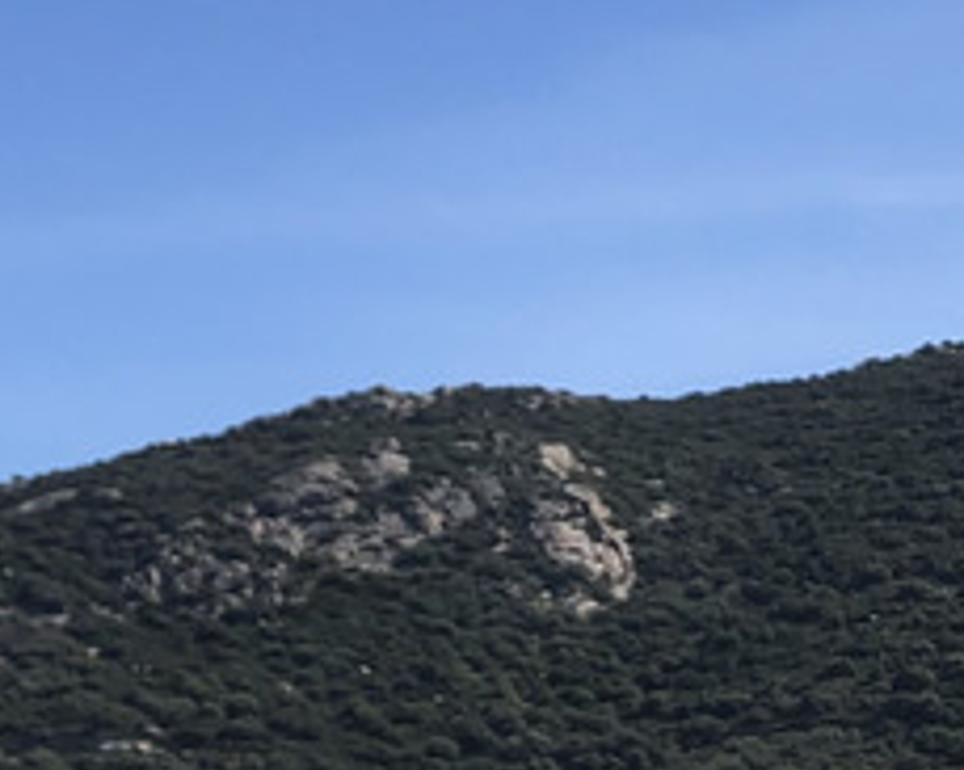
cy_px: 884
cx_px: 960
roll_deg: +0.1
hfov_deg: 13.3
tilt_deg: +2.6
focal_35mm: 143
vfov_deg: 10.6
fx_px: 4078
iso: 20
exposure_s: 1/2558
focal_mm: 4
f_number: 1.8
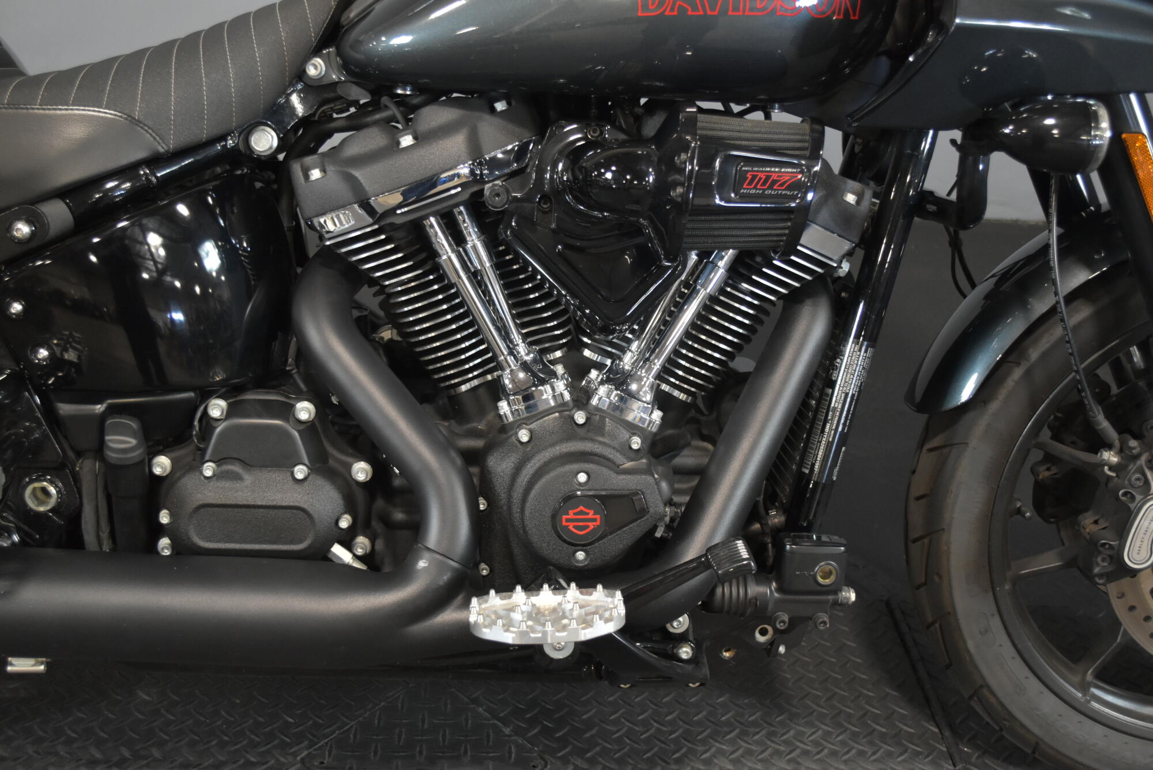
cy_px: 385
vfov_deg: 34.2
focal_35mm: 39
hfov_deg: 49.5
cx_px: 576
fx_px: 1249
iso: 1600
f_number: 4.2
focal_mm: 26
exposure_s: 1/30
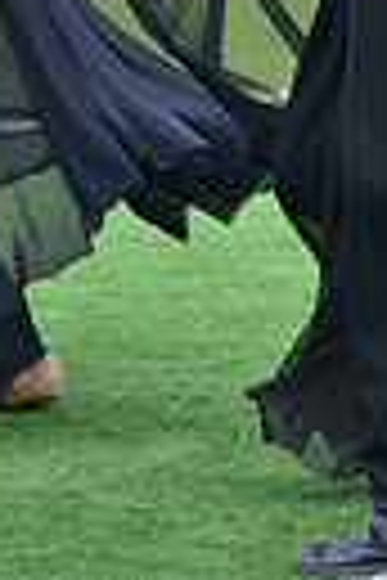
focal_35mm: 540
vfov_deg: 3.8
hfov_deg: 2.5
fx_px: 8707
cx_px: 326
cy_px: -427
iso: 200
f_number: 5.6
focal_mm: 155
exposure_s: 1/500
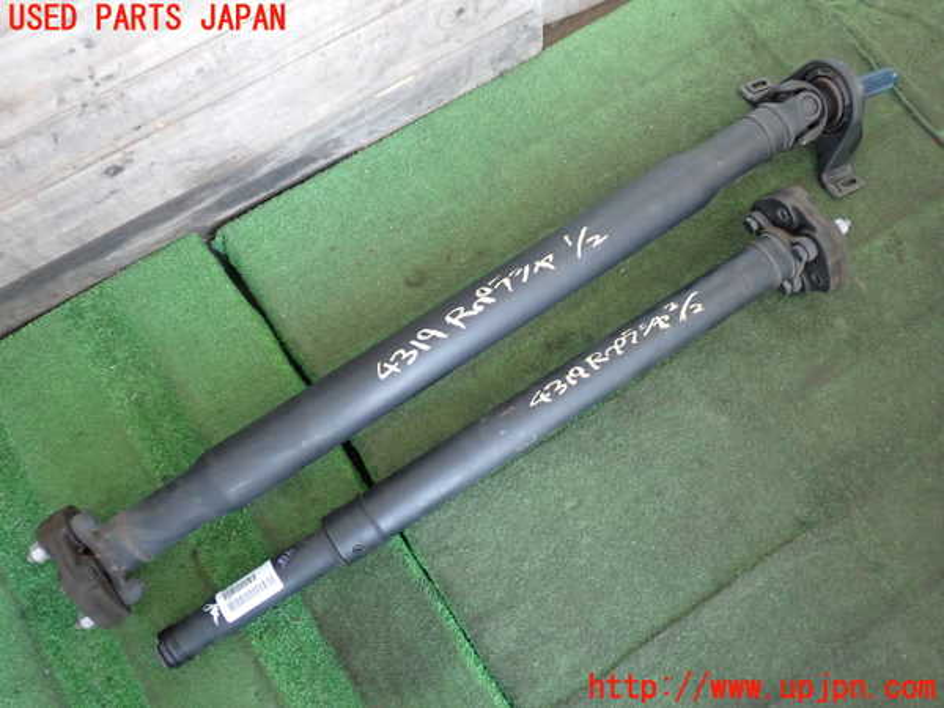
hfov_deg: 51.4
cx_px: 472
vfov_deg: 39.7
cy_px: 354
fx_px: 982
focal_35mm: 36
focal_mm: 6.37
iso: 500
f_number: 2.5
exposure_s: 1/40
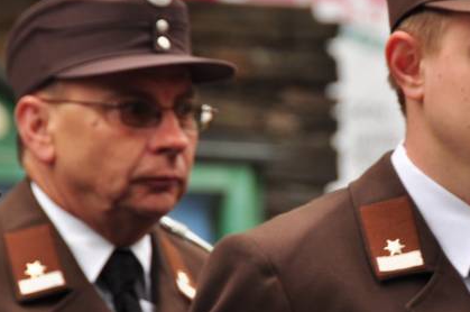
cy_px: 153
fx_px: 7169
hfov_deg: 3.8
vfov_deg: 2.5
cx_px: 393
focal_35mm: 550
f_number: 5.6
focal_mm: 170
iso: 200
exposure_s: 1/200
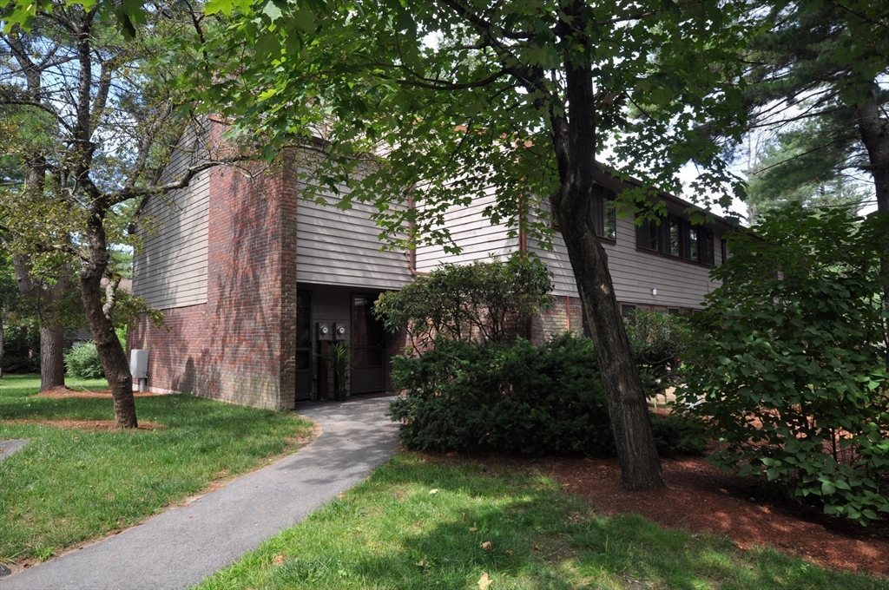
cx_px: 444
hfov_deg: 81.3
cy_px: 295
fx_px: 518
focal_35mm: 21
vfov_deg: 59.4
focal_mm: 14
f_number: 6.3
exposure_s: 1/250
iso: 500
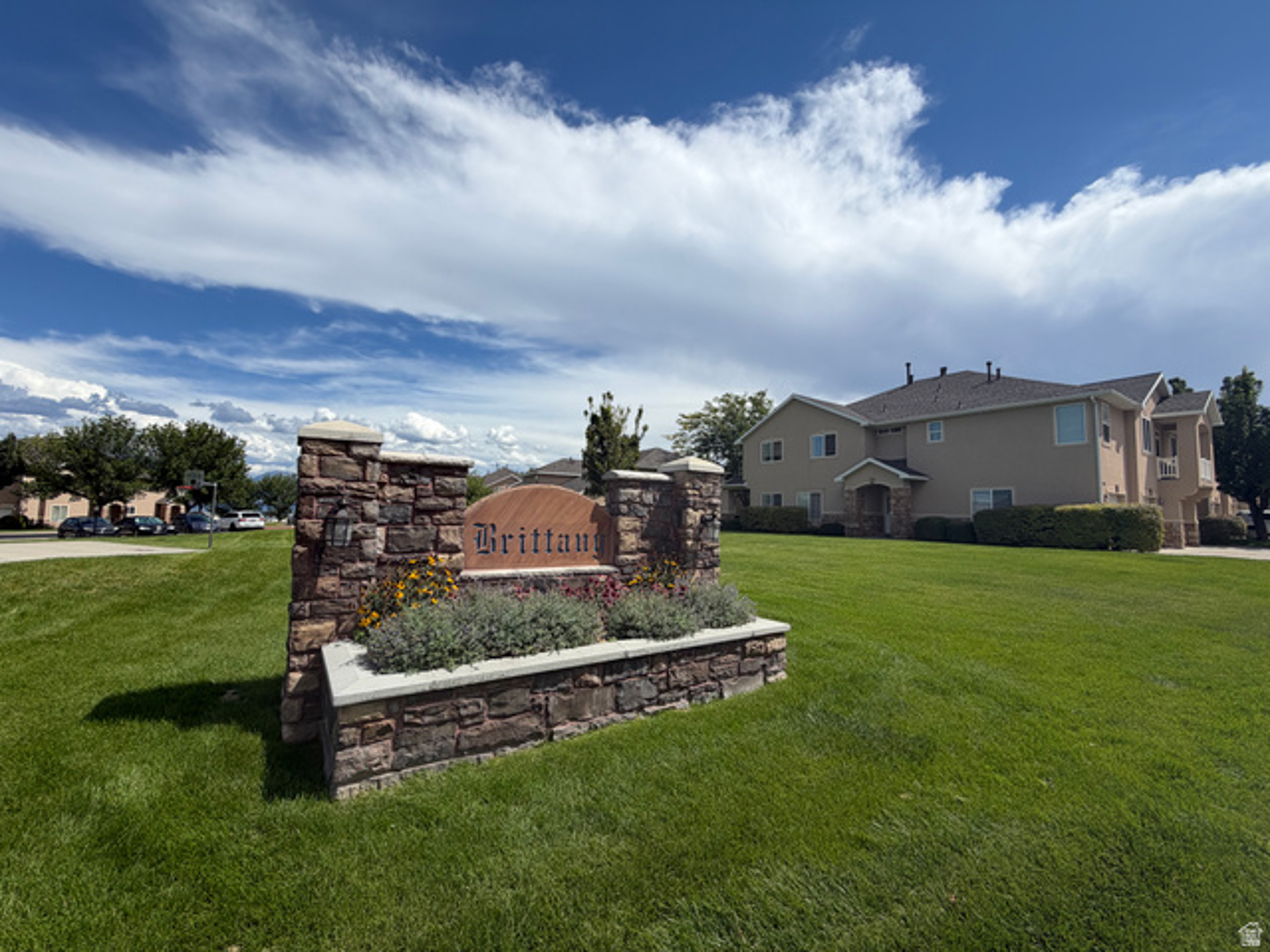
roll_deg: -0.6
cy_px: 476
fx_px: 514
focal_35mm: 14
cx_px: 635
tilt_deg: +5.1
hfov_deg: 102.1
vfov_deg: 85.7
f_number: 2.2
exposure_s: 1/1431
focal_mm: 2.22
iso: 20
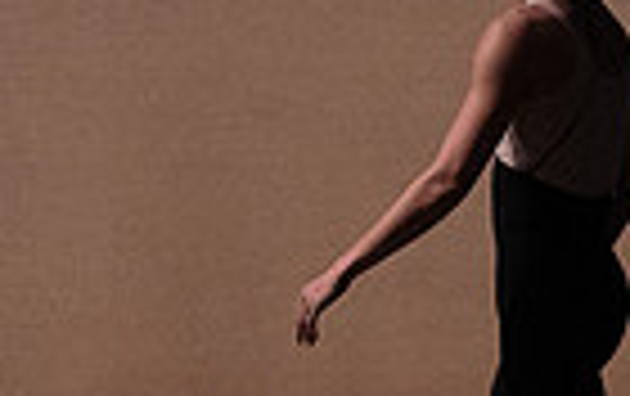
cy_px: 79
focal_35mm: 767
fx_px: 13190
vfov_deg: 1.7
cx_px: 549
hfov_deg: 2.7
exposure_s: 1/500
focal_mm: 182
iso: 12800
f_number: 6.3
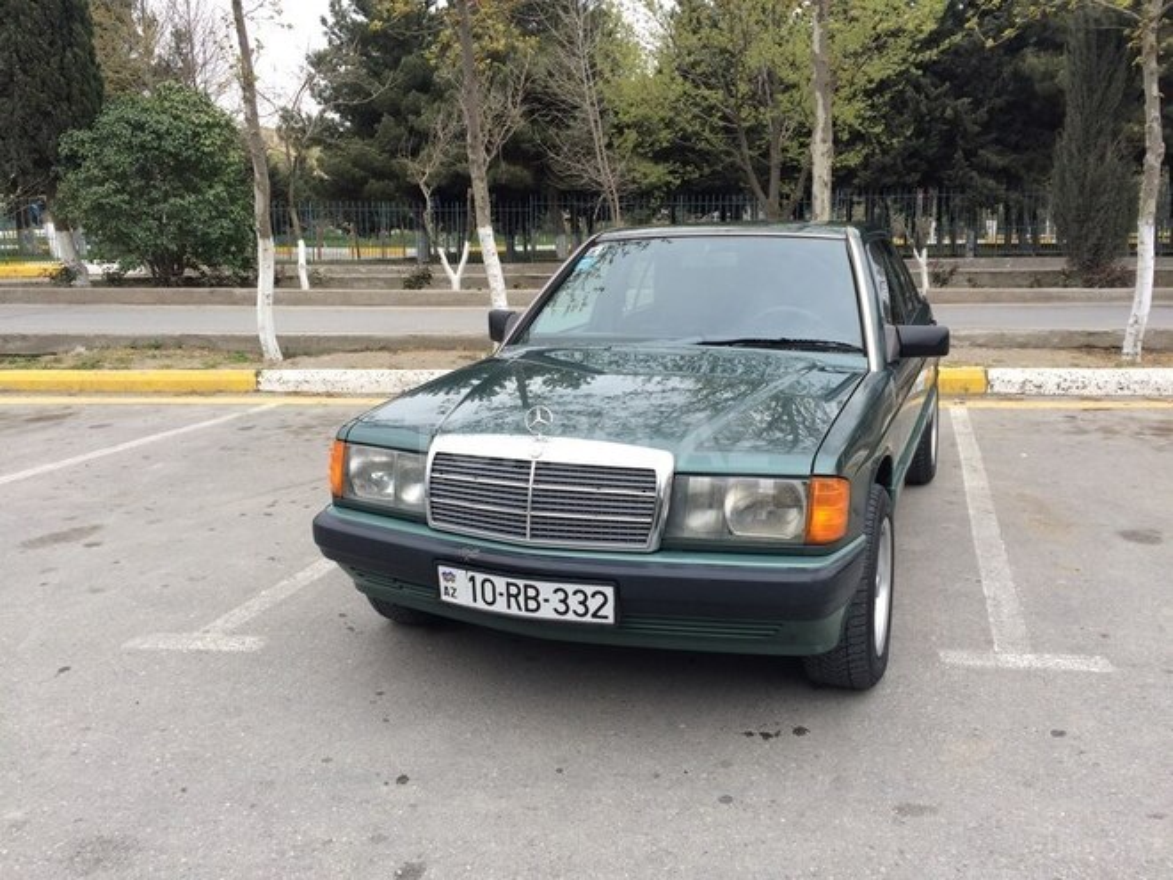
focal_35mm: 29
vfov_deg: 48.2
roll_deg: -1.1
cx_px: 586
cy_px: 440
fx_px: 983
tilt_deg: -11.5
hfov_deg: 61.7
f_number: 2.2
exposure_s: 1/110
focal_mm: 4.15
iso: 32
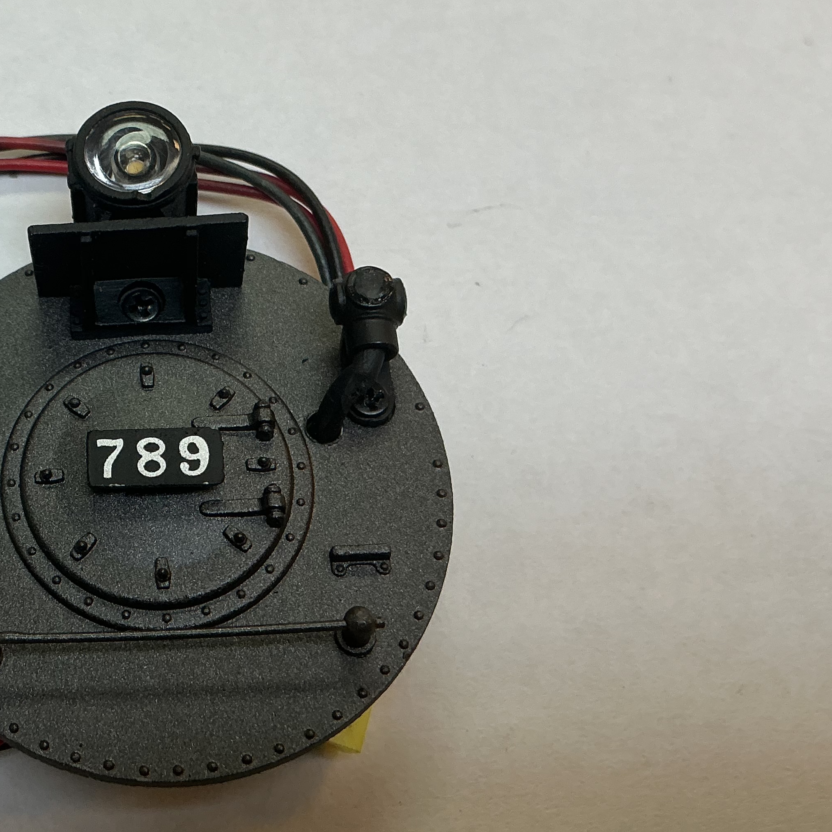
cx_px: 43
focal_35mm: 51
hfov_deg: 31.4
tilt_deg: -69.3
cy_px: 293
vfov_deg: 33.2
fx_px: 1387
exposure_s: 1/100
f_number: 1.8
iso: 25
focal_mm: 3
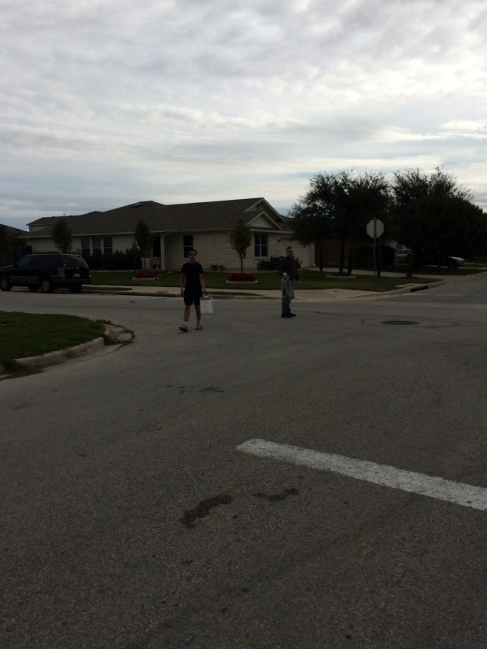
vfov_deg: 60.0
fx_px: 563
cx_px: 237
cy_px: 320
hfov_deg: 46.8
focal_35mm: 30
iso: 32
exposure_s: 1/1786
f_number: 2.2
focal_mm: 4.15
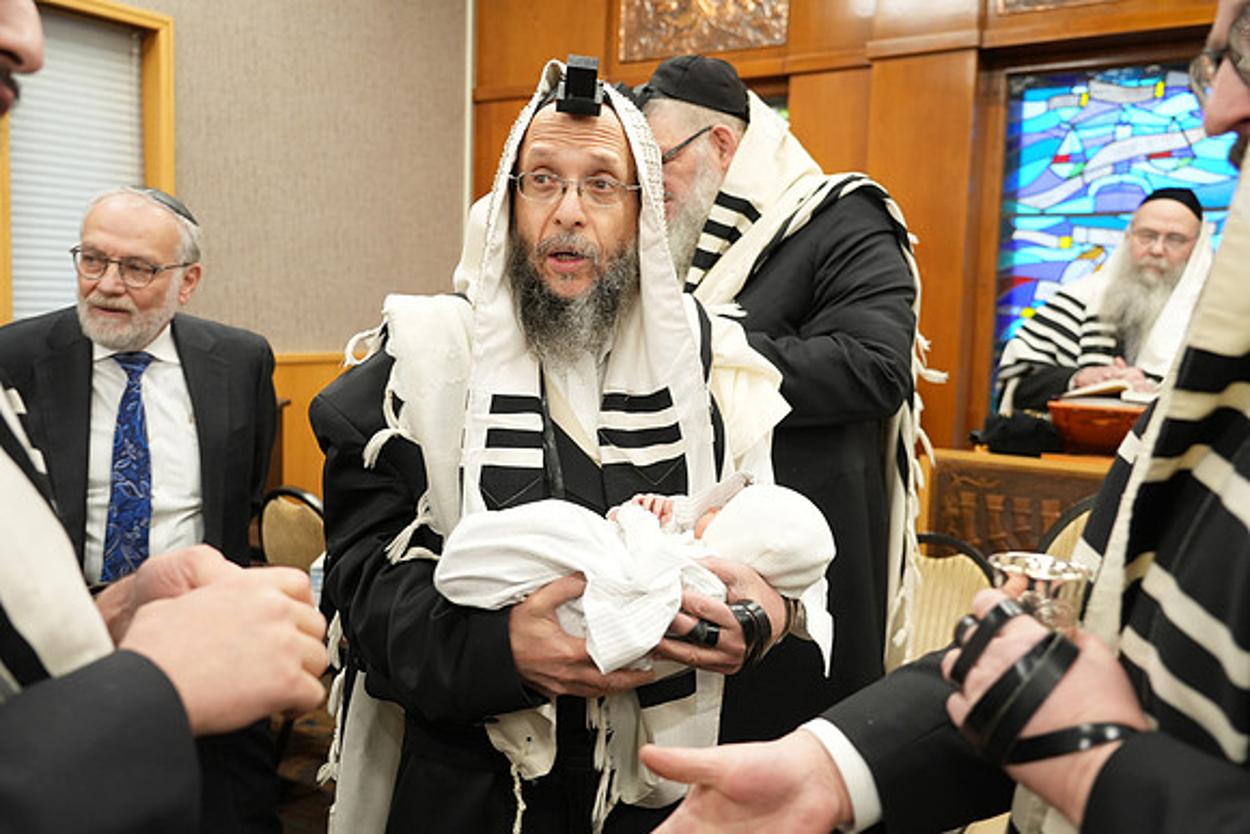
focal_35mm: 32
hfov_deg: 58.7
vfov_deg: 41.1
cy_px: 417
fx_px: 1111
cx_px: 625
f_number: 4
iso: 1600
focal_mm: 32
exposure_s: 1/100
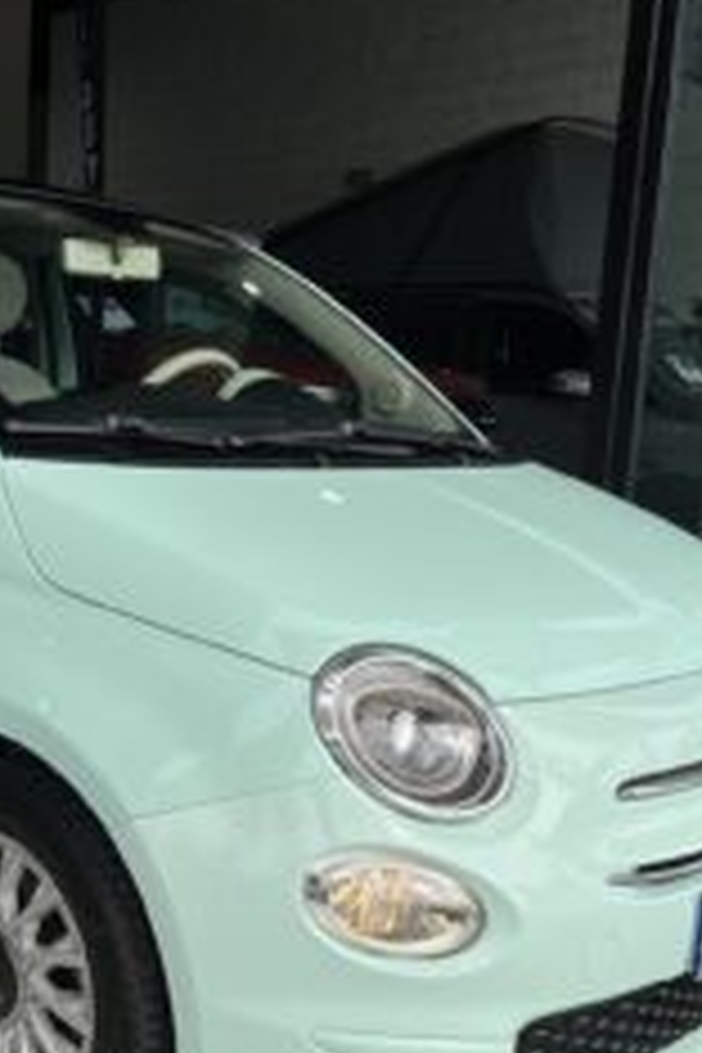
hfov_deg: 28.6
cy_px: 641
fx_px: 1345
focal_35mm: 46
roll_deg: -1.8
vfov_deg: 42.5
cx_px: 130
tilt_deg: -10.6
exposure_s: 1/2222
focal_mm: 5.1
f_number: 1.6
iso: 50
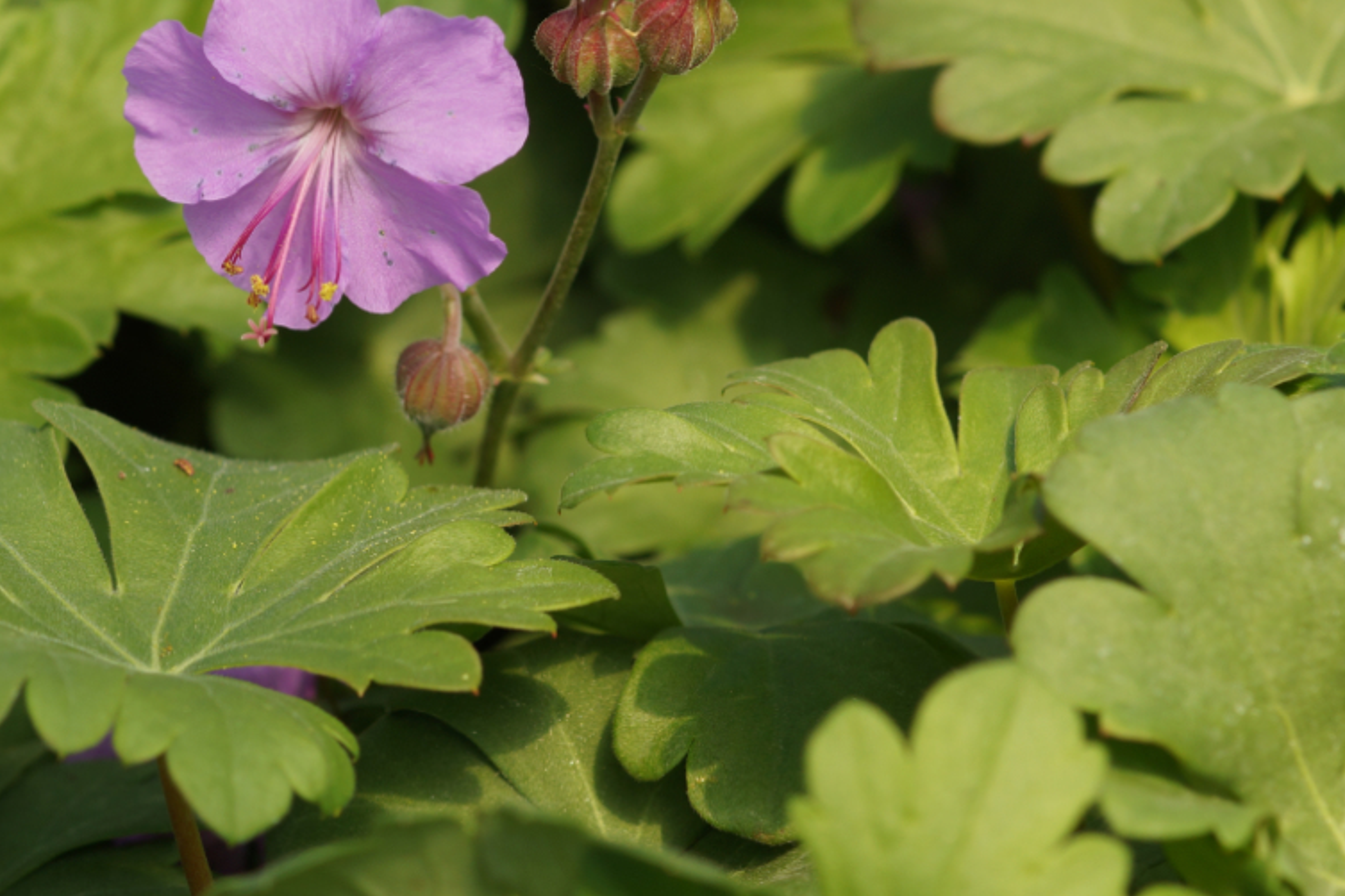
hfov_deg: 8.6
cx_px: 327
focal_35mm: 239
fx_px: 8929
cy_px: 266
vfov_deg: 5.7
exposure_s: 1/160
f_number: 6.3
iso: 100
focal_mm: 100
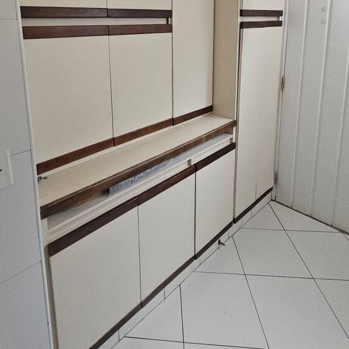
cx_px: 138
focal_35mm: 22
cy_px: 78
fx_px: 251
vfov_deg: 64.5
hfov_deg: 68.9
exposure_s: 1/77.4
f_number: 2.2
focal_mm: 2.2
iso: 400
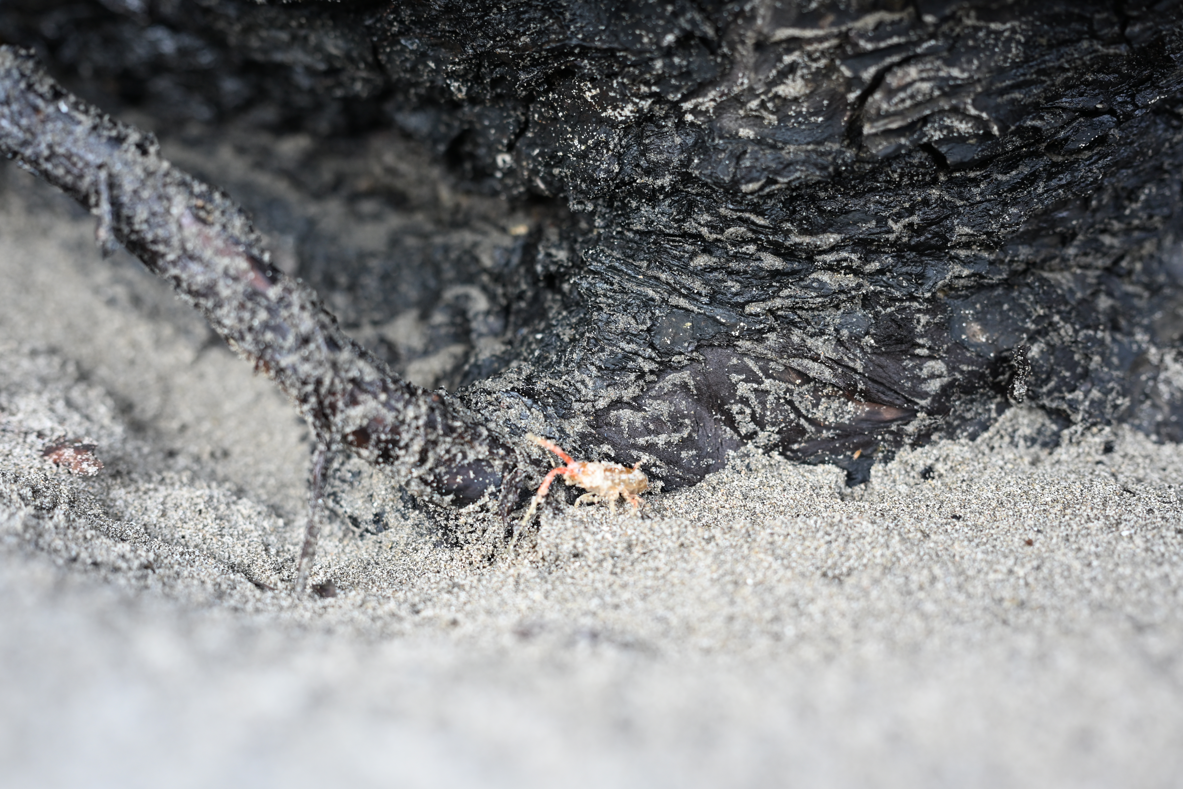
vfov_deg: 27.0
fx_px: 1643
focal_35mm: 50
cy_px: 394
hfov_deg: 39.6
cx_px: 592
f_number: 2.8
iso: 500
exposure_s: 1/125
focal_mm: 50
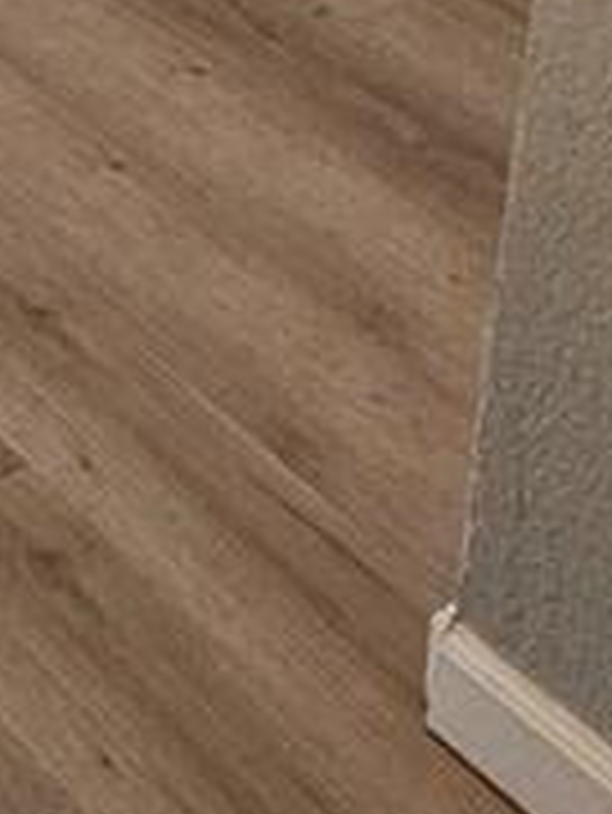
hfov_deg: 13.0
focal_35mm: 86
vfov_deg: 15.9
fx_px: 2025
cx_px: -860
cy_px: -949
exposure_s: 1/60
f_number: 2.2
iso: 250
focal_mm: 2.2
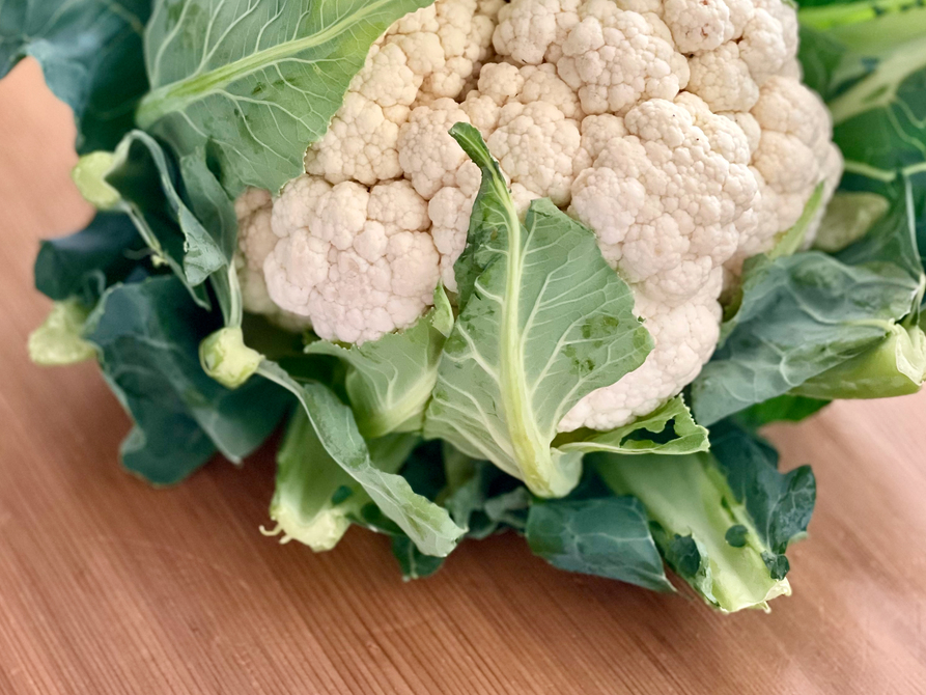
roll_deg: +0.5
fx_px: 2301
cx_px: 462
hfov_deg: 22.8
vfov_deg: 17.0
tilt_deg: -43.8
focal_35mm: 86
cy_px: 117
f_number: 2.2
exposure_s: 1/100
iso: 250
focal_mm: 7.5
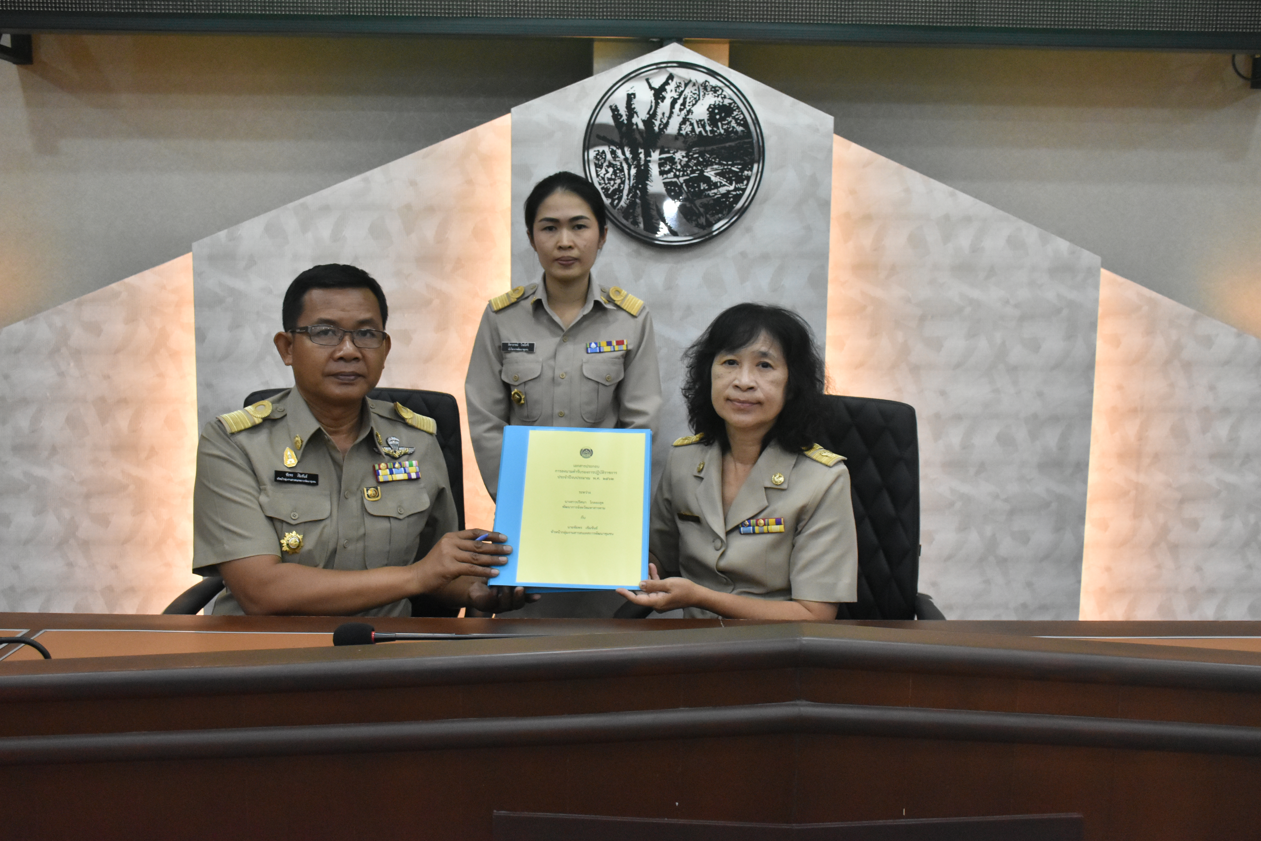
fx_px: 1208
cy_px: 420
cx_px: 630
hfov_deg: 55.1
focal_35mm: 34
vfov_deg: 38.4
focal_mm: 23
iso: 2500
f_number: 6.3
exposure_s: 1/160
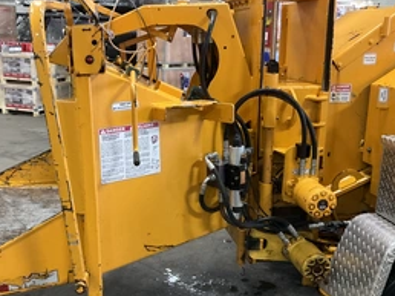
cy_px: 175
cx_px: 165
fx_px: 513
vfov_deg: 32.1
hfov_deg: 42.0
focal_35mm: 45
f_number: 1.8
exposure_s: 1/40
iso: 200
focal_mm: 3
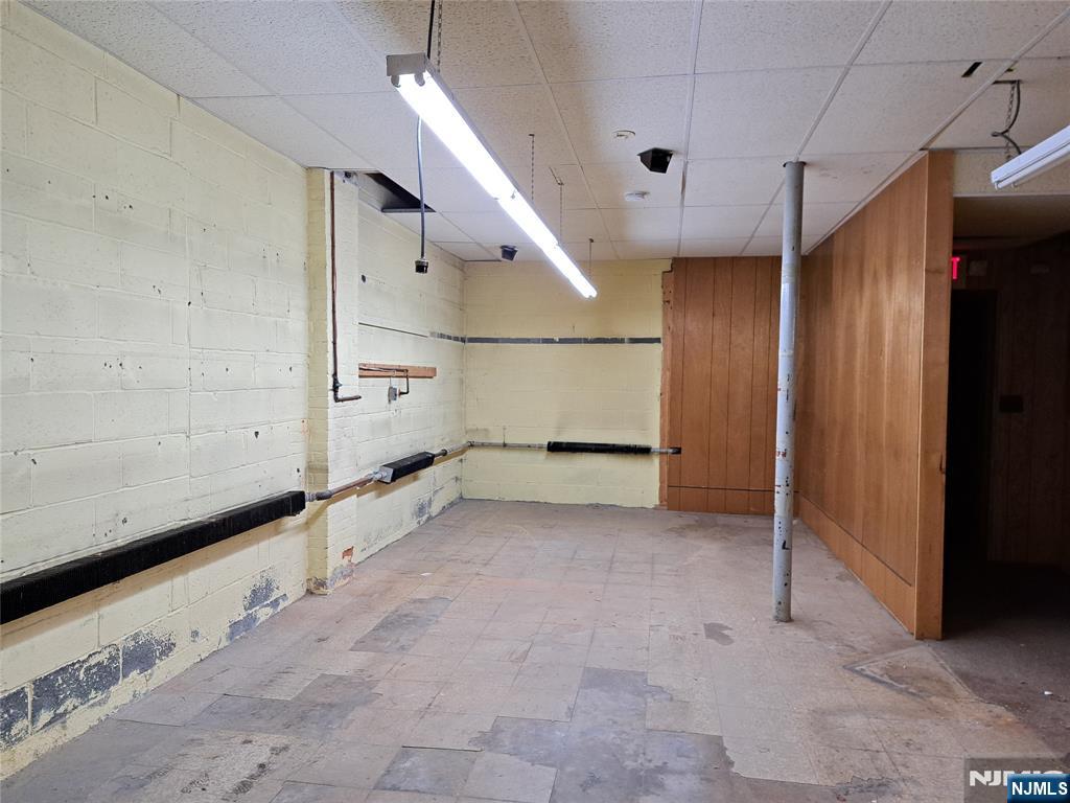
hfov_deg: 71.6
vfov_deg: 56.8
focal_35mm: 24
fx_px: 742
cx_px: 535
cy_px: 402
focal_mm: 5.23
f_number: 1.8
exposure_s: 1/60
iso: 125
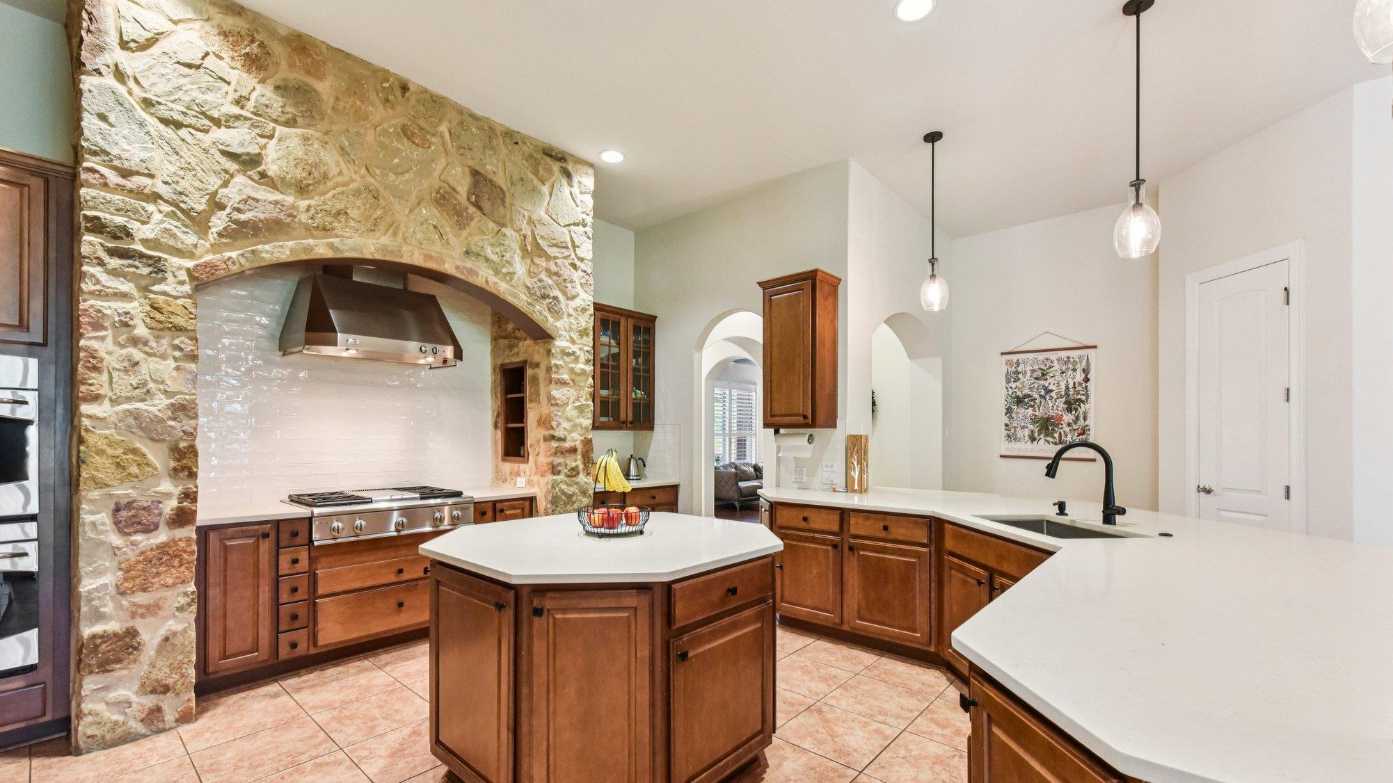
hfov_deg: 103.0
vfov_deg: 70.1
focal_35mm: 15
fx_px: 554
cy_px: 452
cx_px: 689
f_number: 8
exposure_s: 1/15
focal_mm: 14
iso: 1800
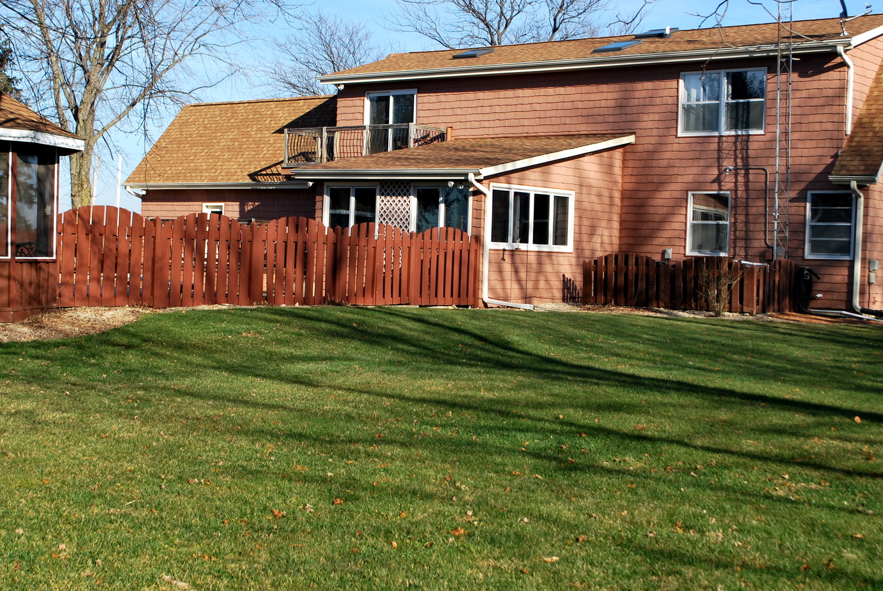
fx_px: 1375
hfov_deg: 35.6
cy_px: 259
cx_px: 432
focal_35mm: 56
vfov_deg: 24.2
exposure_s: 1/200
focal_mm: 32
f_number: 8
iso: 100
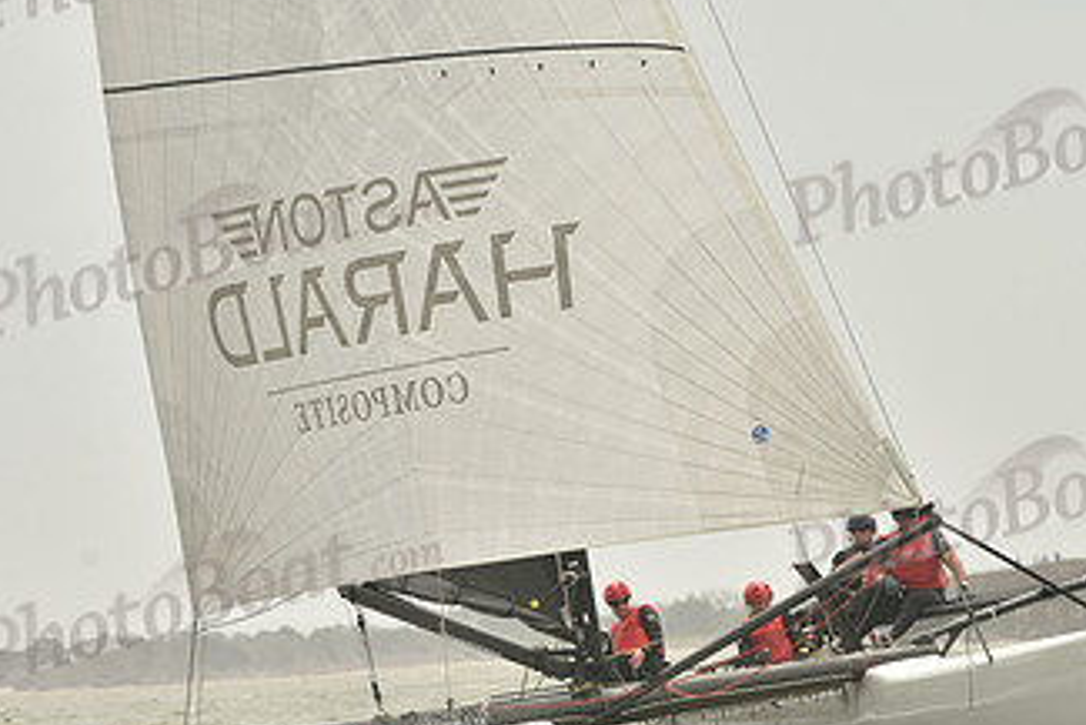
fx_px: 18288
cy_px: 379
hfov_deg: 3.4
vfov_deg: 2.3
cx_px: 618
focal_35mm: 606
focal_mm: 340
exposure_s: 1/1000
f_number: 8
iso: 320
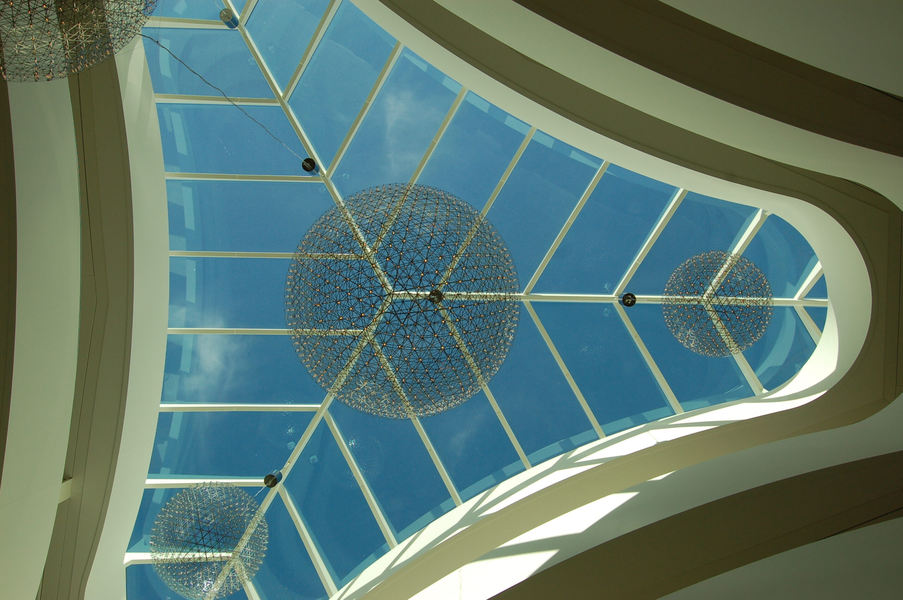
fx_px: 677
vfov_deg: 47.8
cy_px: 300
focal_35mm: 27
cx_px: 452
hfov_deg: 67.4
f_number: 8
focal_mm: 18
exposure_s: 1/250
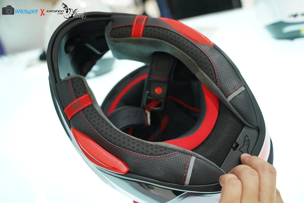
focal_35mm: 32
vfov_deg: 41.1
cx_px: 152
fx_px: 270
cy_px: 102
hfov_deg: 58.7
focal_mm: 32
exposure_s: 1/80
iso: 200
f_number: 3.5
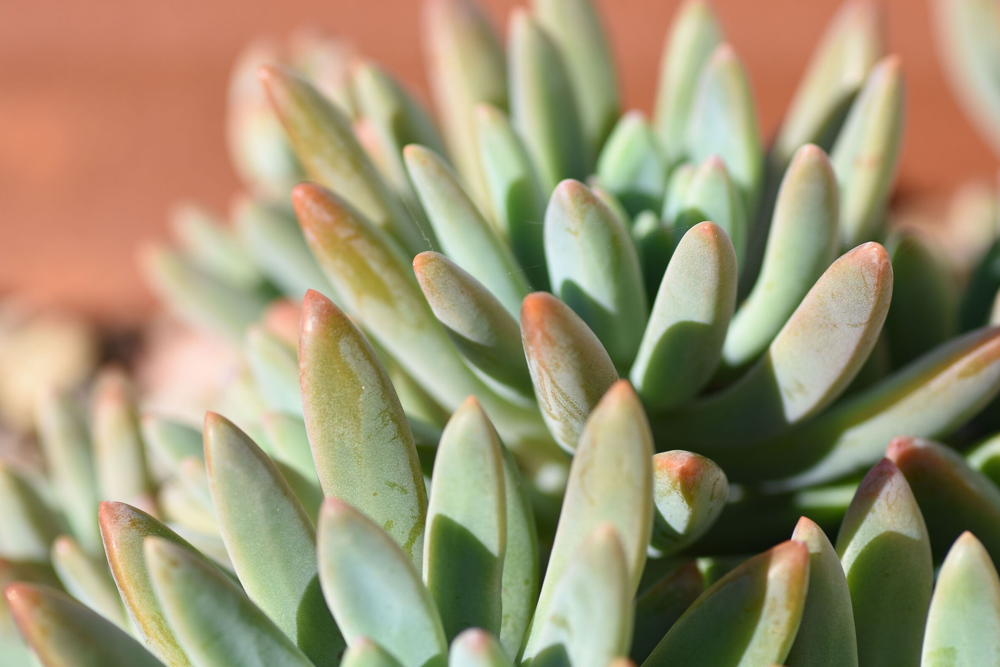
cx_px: 502
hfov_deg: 13.6
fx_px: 4194
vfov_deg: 9.1
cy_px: 332
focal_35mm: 151
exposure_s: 1/500
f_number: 5.6
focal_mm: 100
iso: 100
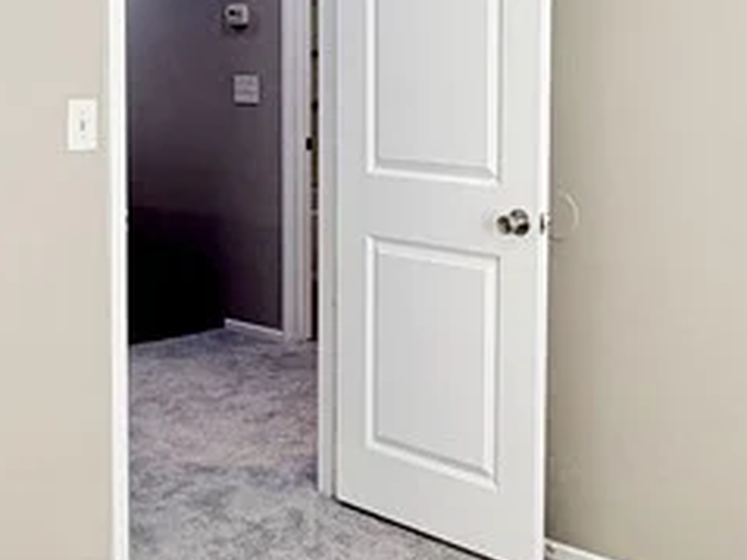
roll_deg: +0.4
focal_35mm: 60
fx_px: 1294
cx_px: 406
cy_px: 131
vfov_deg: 24.1
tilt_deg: -3.7
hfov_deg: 32.2
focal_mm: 2.22
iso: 80
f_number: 2.2
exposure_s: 1/120
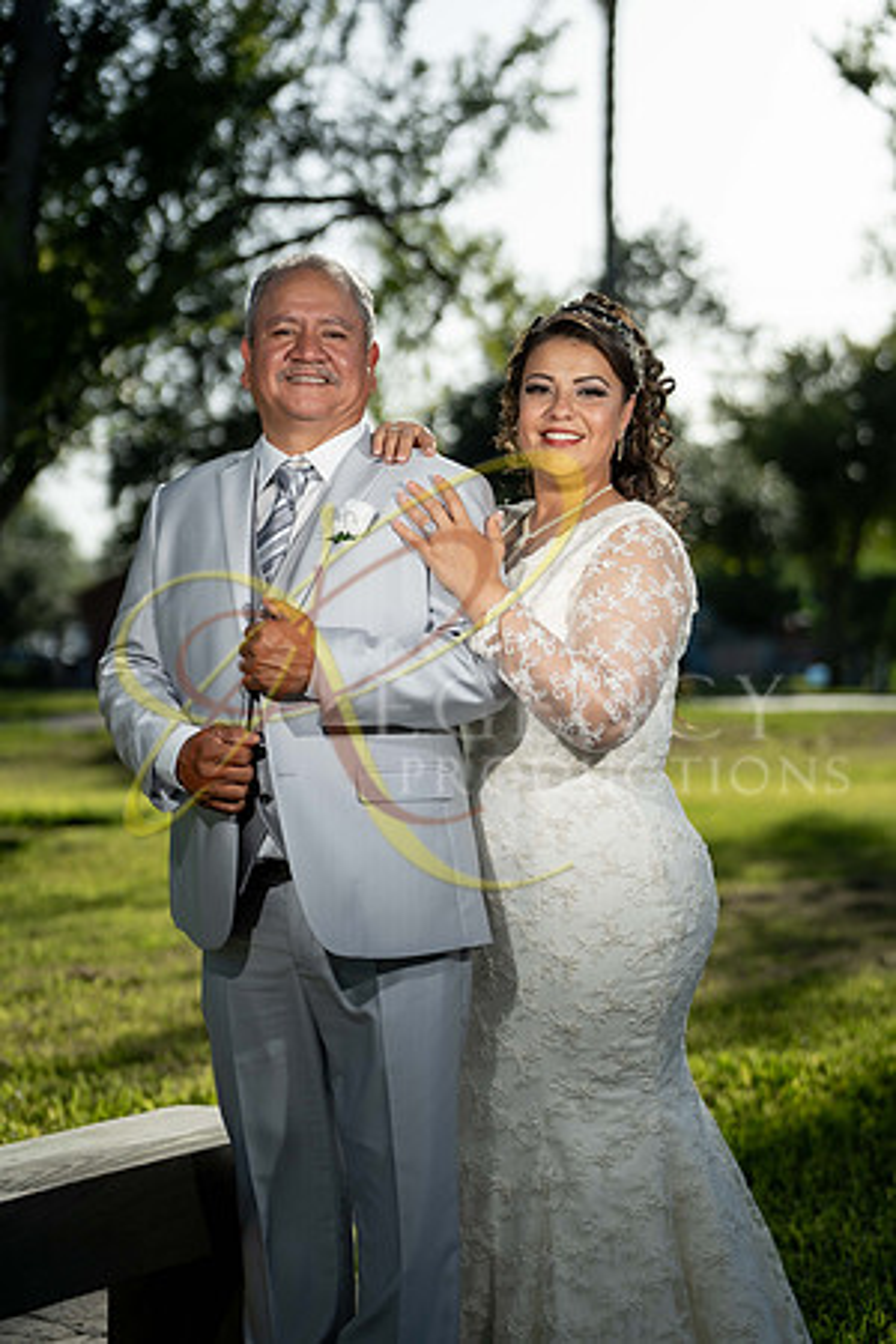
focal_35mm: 71
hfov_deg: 19.2
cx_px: 448
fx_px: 2650
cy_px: 672
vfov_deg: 28.5
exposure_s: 1/3200
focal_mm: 71
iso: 160
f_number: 2.5
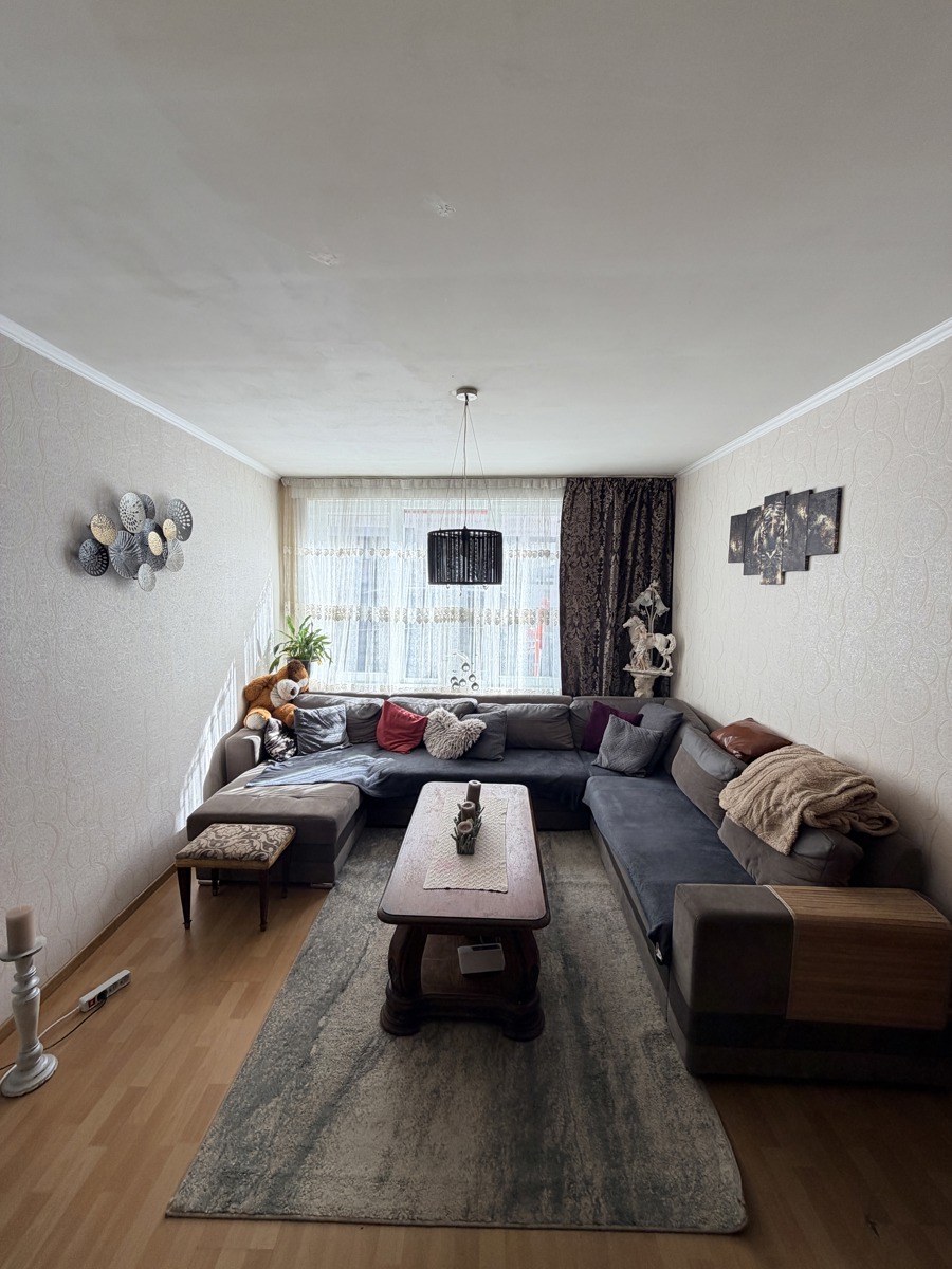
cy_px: 634
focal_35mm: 14
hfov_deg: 85.7
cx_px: 476
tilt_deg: -6.2
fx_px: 513
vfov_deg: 102.1
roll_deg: -0.4
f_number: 2.2
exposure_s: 1/150
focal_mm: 2.22
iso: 50
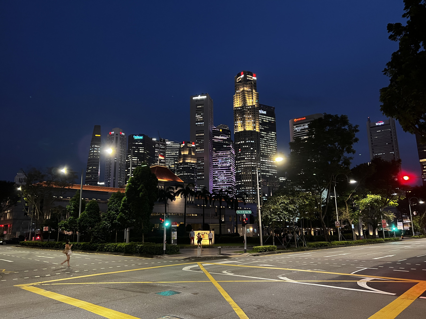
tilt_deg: +11.8
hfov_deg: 67.3
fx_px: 320
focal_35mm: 26
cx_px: 213
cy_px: 160
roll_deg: +0.7
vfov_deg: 53.1
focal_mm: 5.7
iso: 500
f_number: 1.5
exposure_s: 1/33
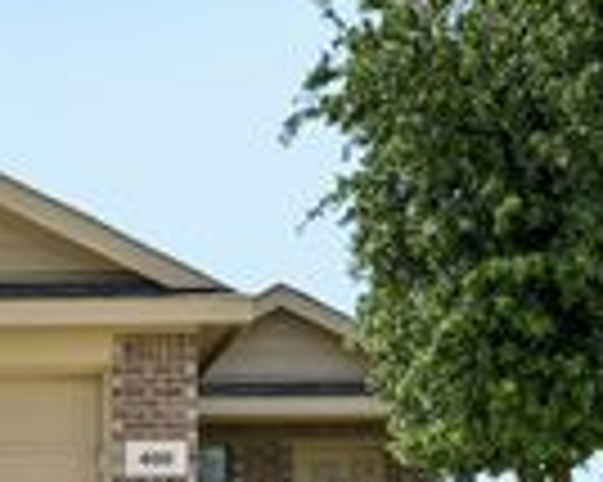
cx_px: -104
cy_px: 471
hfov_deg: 17.5
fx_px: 1873
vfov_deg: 14.4
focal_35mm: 105
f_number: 8
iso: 400
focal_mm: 30
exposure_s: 1/1600
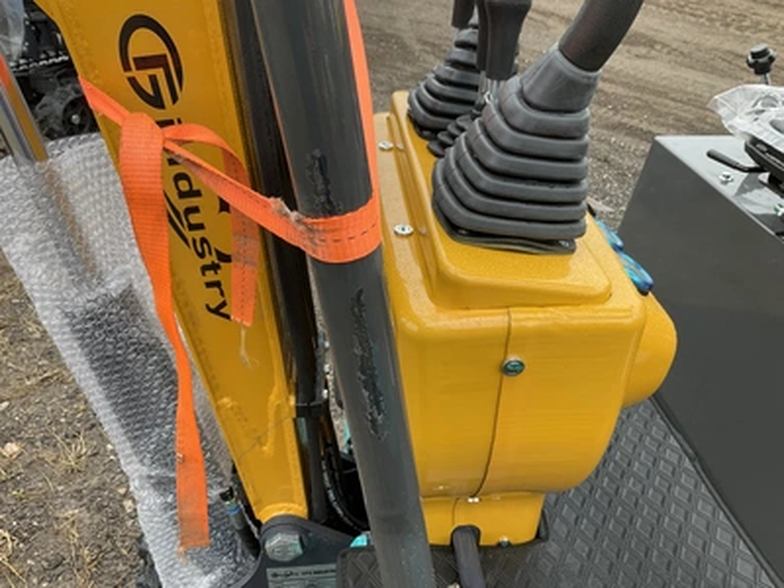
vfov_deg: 48.2
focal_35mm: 29
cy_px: 294
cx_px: 392
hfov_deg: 61.7
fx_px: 657
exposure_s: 1/180
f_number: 1.8
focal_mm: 3
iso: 20
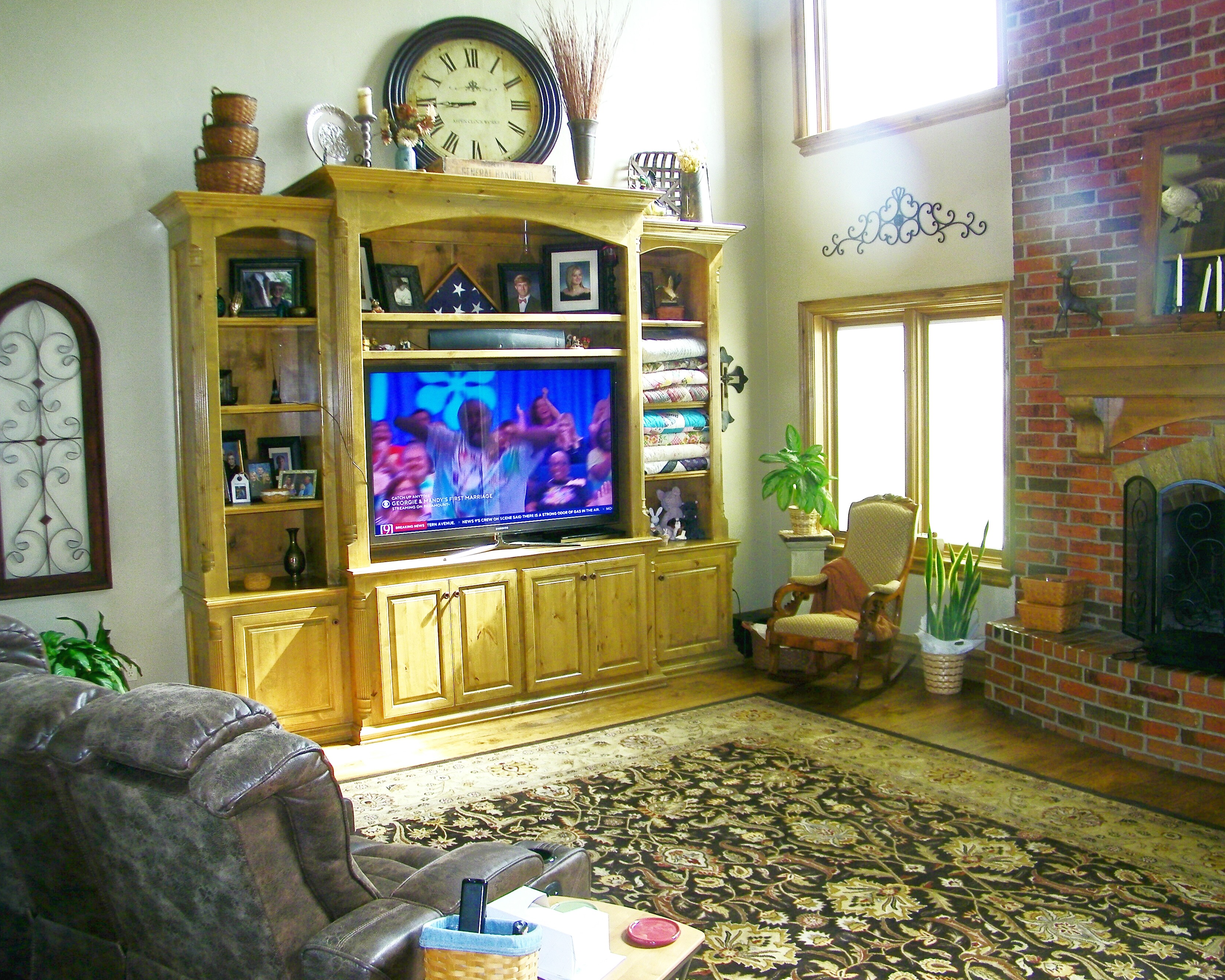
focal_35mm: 30
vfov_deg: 48.5
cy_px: 482
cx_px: 598
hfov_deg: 58.8
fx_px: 1088
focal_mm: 5
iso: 80
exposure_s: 1/30
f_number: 3.5
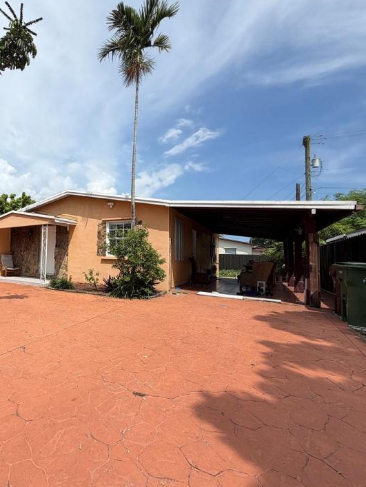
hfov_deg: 62.9
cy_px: 242
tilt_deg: +2.3
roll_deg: -1.3
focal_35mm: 19
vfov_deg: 84.6
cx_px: 74
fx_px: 268
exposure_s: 1/1339
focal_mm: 2.22
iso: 20
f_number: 2.2
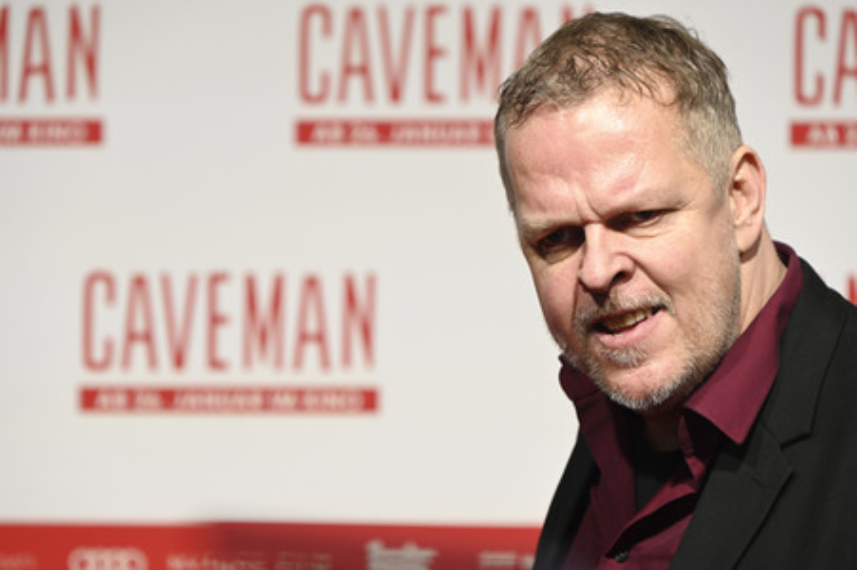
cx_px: 428
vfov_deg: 7.8
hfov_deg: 11.8
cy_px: 285
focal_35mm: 175
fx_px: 4163
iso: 1250
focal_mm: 175
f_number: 6.3
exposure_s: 1/200
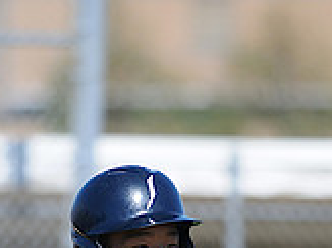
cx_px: 85
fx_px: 11414
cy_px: 441
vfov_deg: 1.2
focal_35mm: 1191
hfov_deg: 1.7
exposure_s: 1/1600
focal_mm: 300
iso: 200
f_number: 4
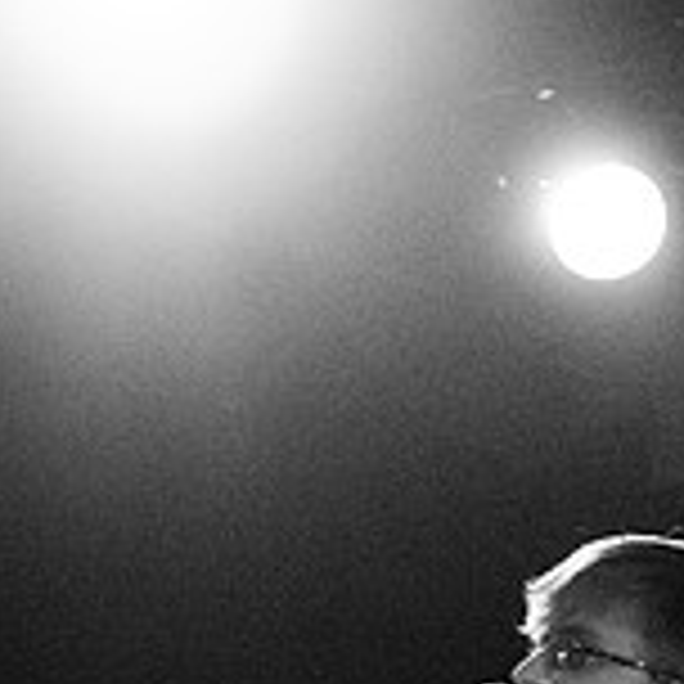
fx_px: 4873
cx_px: 664
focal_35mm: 218
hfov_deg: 8.0
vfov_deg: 8.0
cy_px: 824
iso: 1250
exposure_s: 1/50
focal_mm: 58
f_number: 2.8
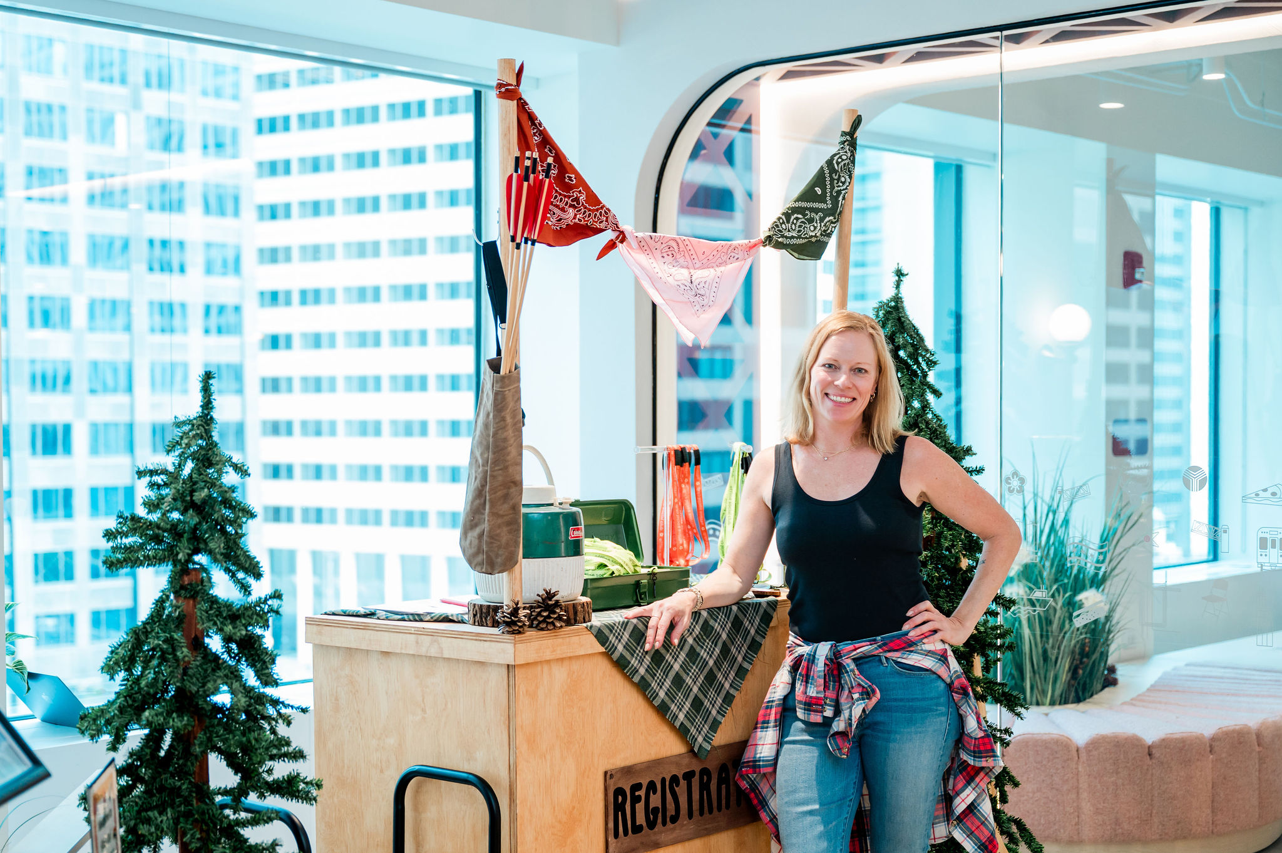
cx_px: 641
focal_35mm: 47
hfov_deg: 41.9
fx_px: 1672
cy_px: 426
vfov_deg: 28.6
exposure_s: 1/160
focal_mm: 47
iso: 1000
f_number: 2.8
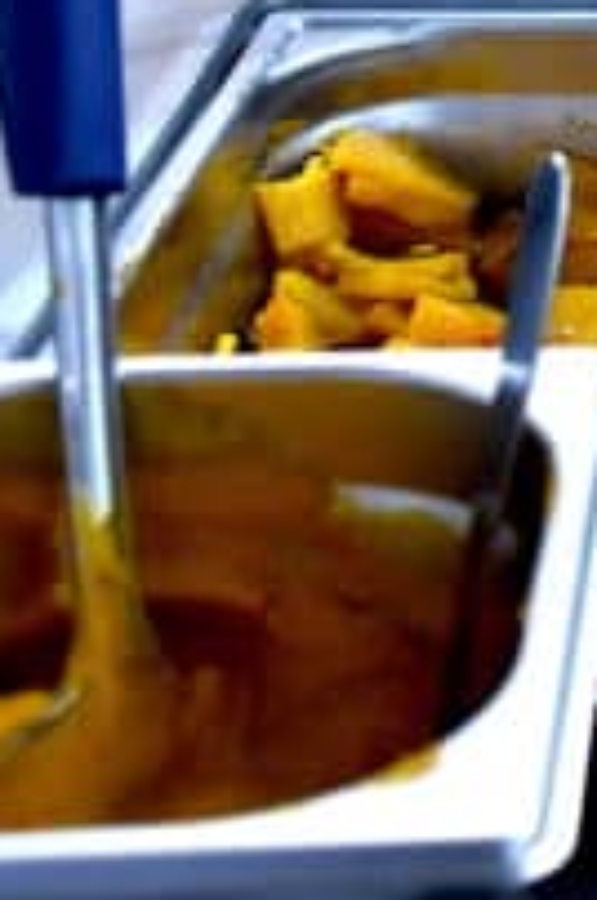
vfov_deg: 16.1
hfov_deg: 10.1
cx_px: 1176
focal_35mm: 125
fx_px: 3120
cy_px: 13
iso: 1600
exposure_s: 1/100
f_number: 5
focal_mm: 28
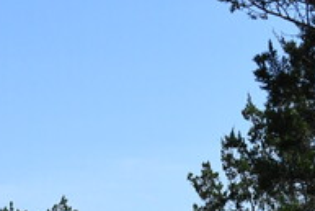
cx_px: -24
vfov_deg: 8.5
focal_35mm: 159
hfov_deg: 12.7
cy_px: 306
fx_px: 1392
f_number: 8
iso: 2200
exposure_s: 1/8000
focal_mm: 32
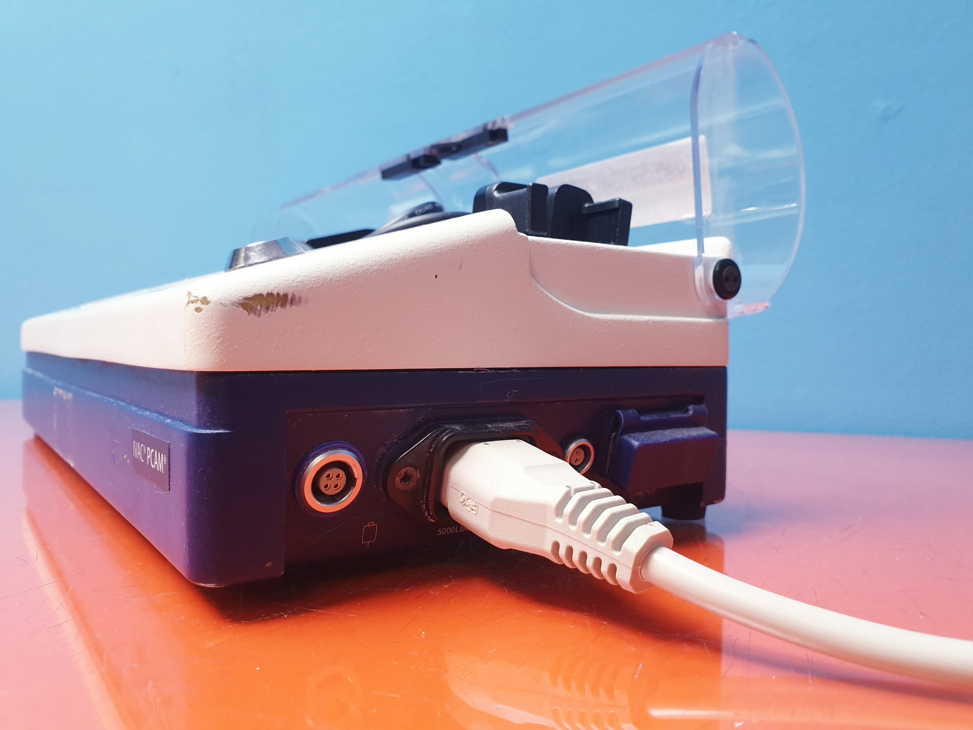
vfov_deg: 53.1
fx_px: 731
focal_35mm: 26
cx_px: 486
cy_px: 365
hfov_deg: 67.3
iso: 200
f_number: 2.4
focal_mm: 4.3
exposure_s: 1/50
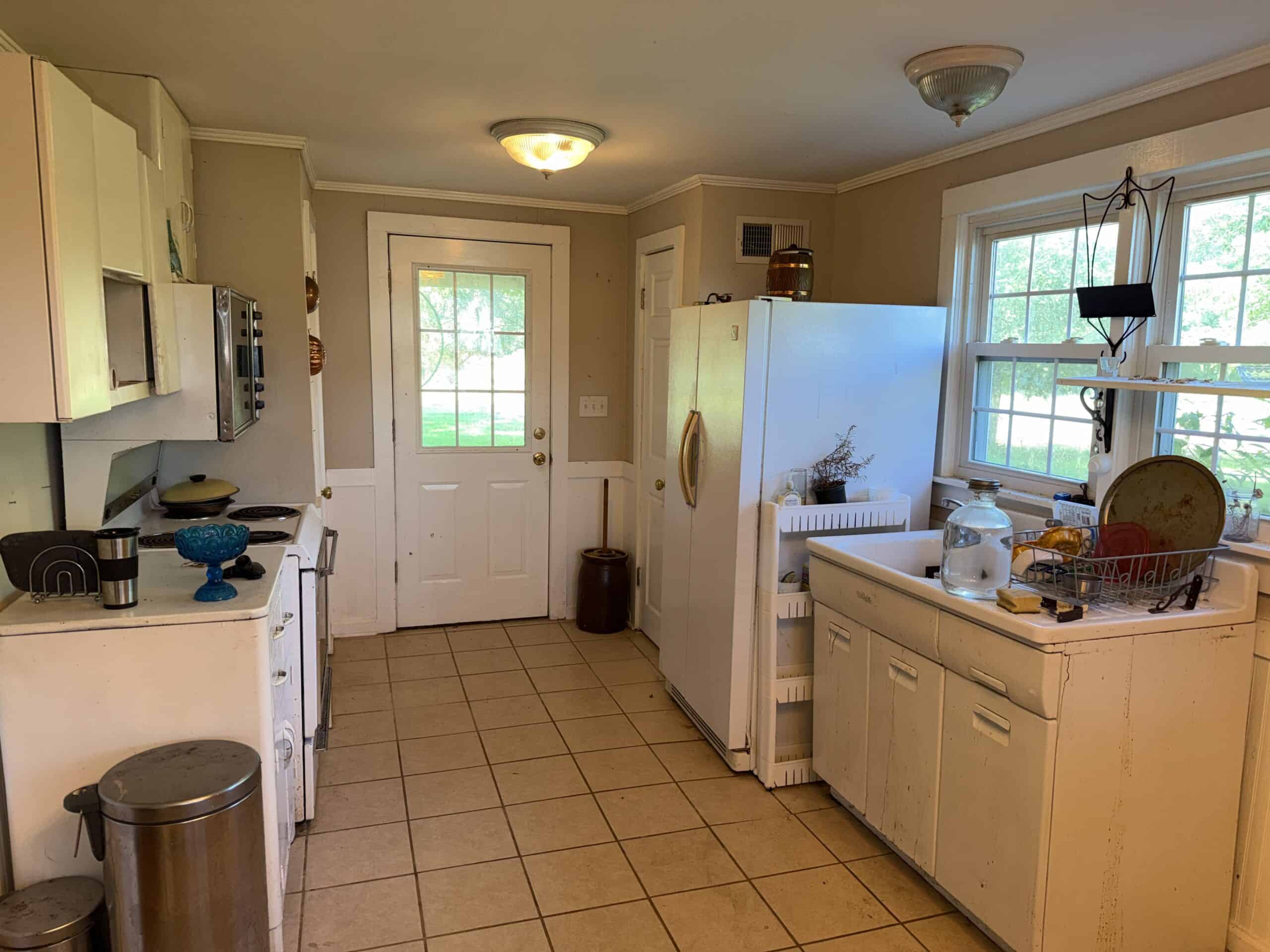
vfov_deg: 56.8
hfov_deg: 71.6
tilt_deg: -8.9
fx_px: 881
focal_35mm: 24
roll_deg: -0.4
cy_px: 476
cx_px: 635
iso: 80
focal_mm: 6.76
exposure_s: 1/56
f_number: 1.78
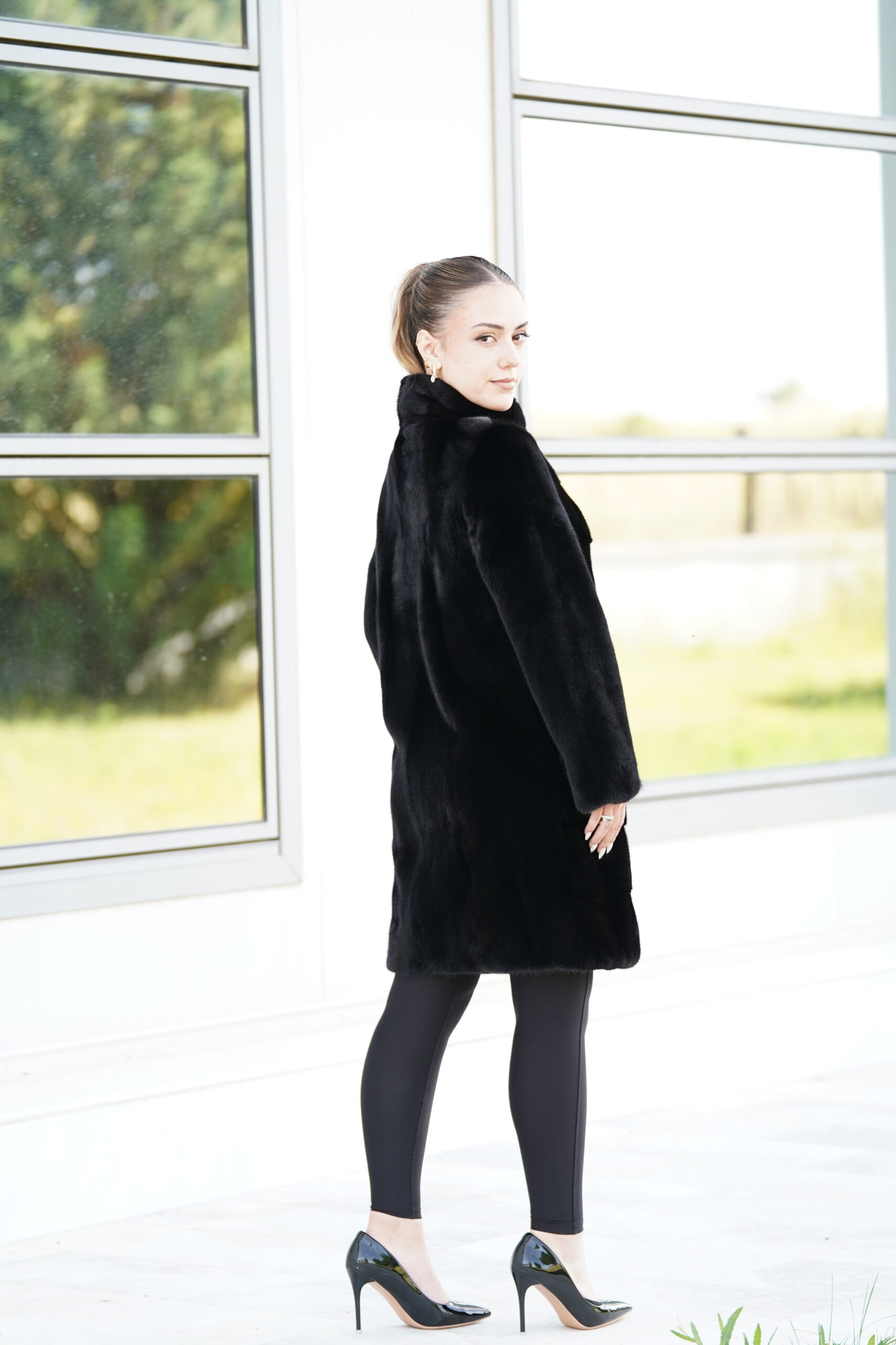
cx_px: 448
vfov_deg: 17.1
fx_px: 4479
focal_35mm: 120
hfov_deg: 11.4
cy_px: 672
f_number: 2.8
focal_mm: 120
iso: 250
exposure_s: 1/250
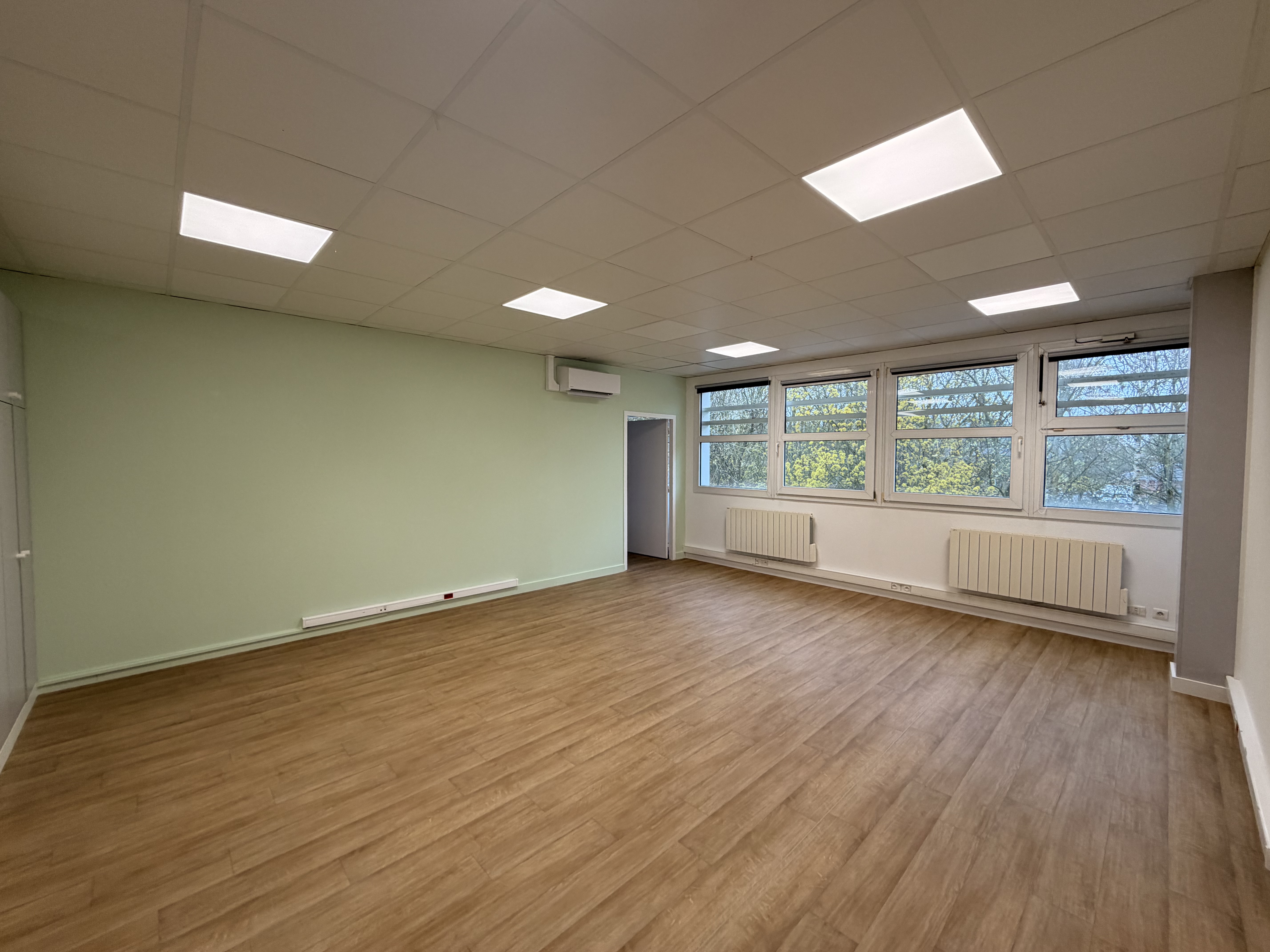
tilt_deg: -1.2
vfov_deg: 85.7
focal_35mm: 14
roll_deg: -0.9
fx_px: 514
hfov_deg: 102.1
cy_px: 476
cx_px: 635
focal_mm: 2.22
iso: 125
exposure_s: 1/100
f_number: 2.2
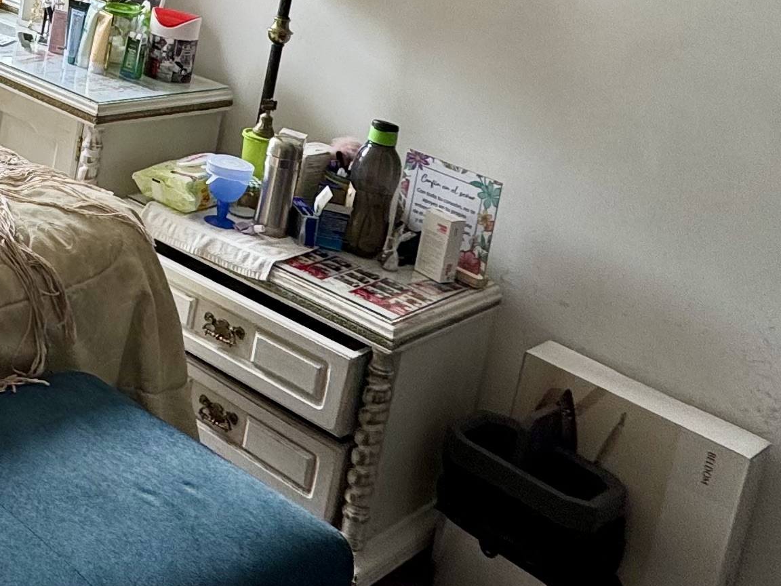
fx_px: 1106
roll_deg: -6.9
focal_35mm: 49
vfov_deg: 27.1
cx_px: -141
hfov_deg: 32.6
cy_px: -63
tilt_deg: -8.5
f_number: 2.2
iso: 40
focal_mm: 2.22
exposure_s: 1/141
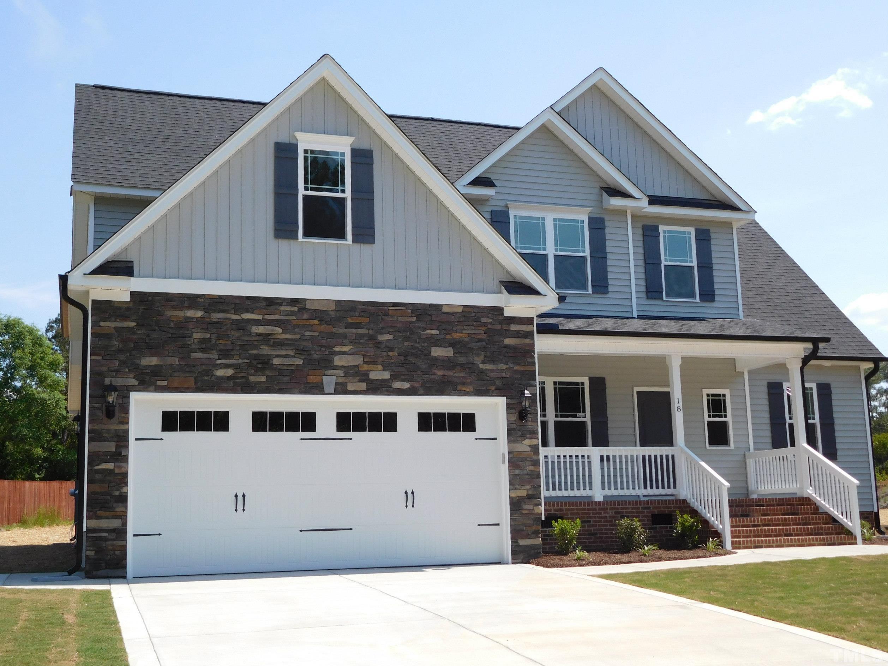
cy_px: 333
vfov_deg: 36.0
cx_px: 444
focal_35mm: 40
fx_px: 1026
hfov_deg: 46.8
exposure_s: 1/800
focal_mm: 7.1
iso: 125
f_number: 3.9
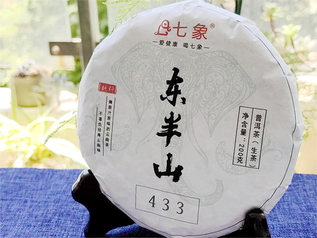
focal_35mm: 54
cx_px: 158
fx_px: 495
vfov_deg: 27.0
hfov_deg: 35.5
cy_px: 119
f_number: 4
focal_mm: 5.54
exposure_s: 1/560
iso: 50
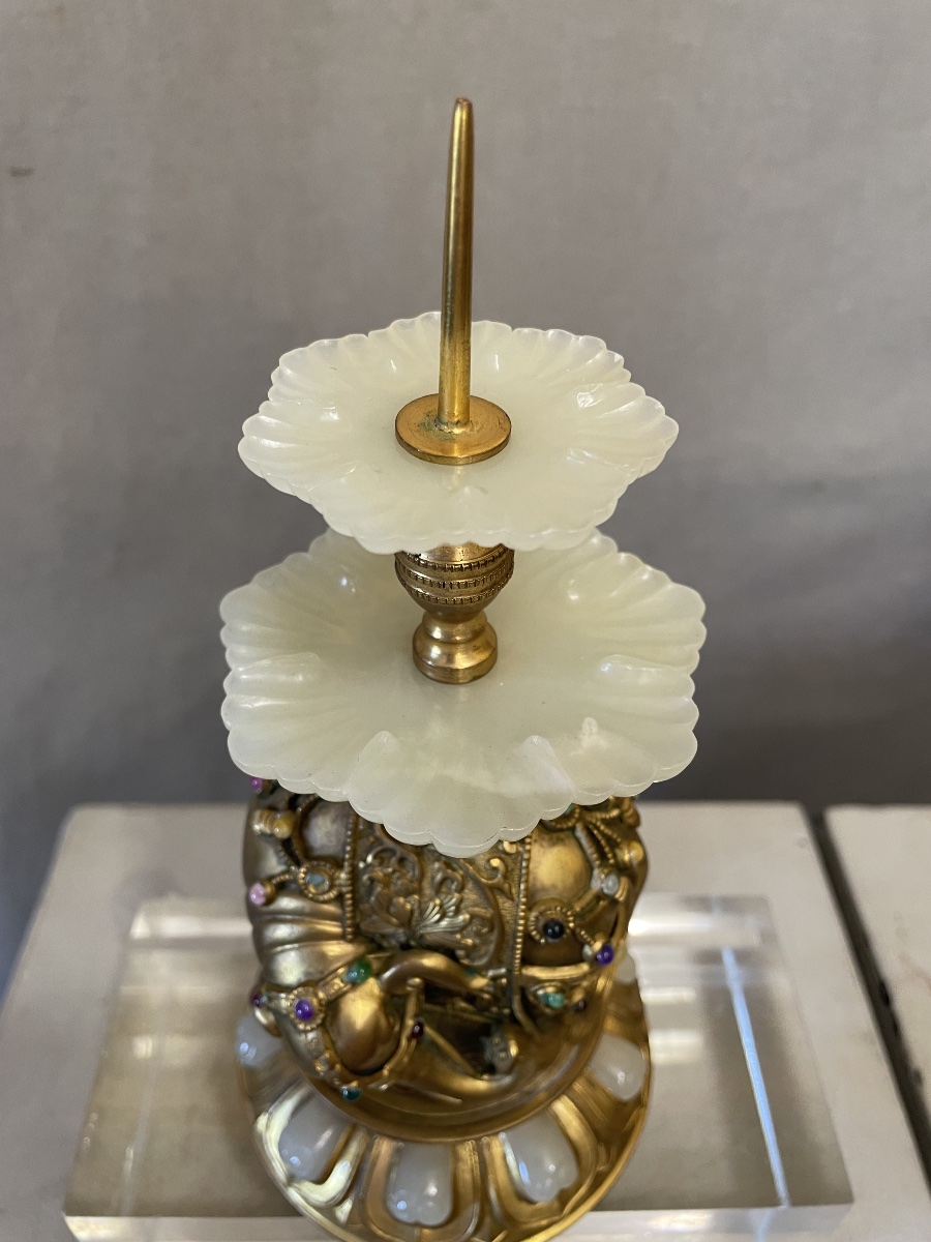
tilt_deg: -40.1
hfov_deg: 53.1
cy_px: 621
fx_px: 932
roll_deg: -0.4
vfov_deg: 67.3
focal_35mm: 26
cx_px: 466
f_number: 1.6
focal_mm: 4.2
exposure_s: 1/50
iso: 125
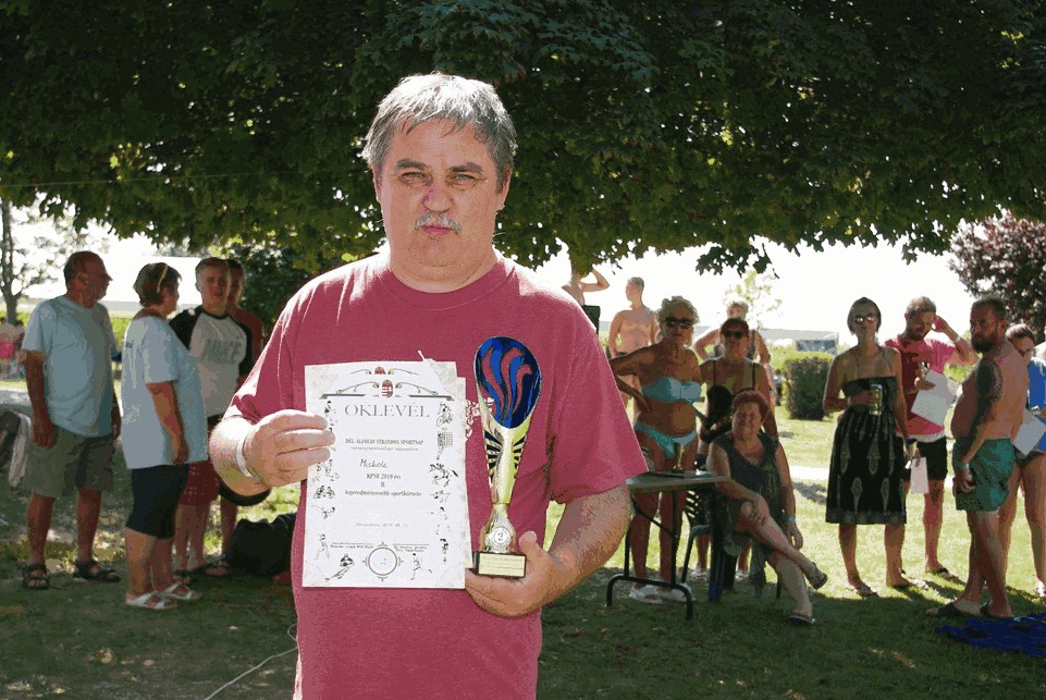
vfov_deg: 27.6
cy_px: 370
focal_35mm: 49
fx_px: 1425
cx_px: 490
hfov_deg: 40.3
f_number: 5.6
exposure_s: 1/180
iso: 100
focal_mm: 30.63
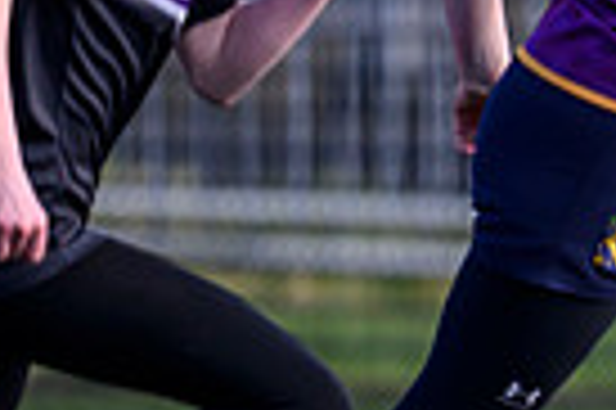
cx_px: 1618
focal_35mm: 2540
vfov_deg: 0.5
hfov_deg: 0.8
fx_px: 43410
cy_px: 533
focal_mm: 400
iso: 500
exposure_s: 1/2500
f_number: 3.2
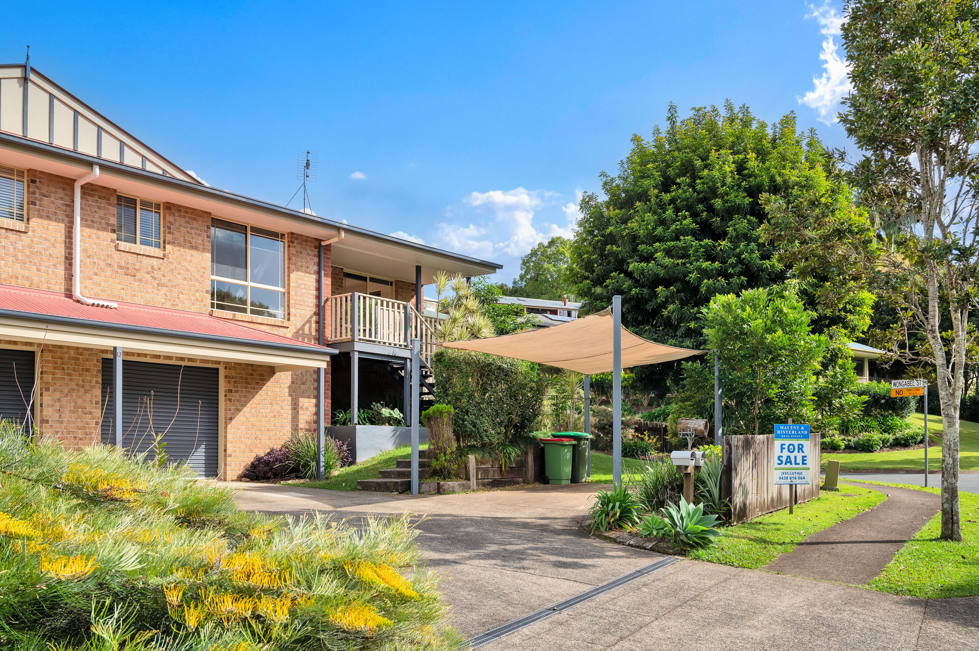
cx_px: 490
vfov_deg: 41.0
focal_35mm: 32
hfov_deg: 58.8
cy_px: 326
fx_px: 869
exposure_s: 1/320
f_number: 6.3
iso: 100
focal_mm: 32
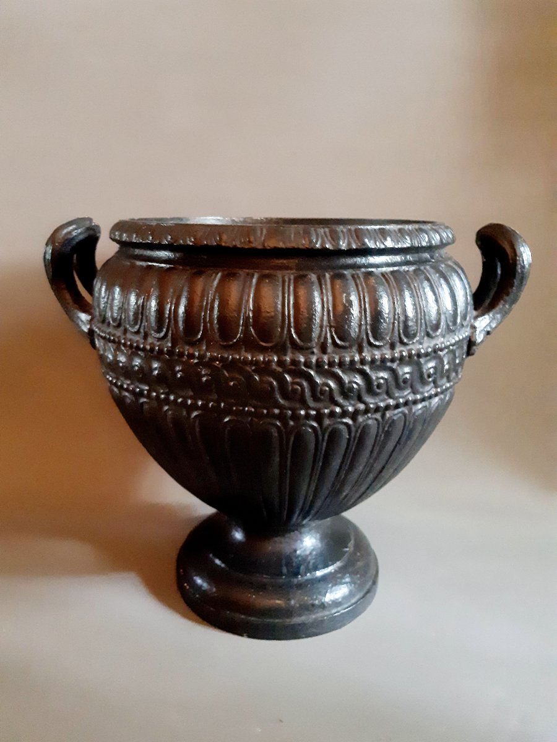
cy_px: 371
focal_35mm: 26
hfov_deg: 53.1
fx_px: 558
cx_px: 278
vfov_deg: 67.3
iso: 640
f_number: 1.7
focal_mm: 3.92
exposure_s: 1/17
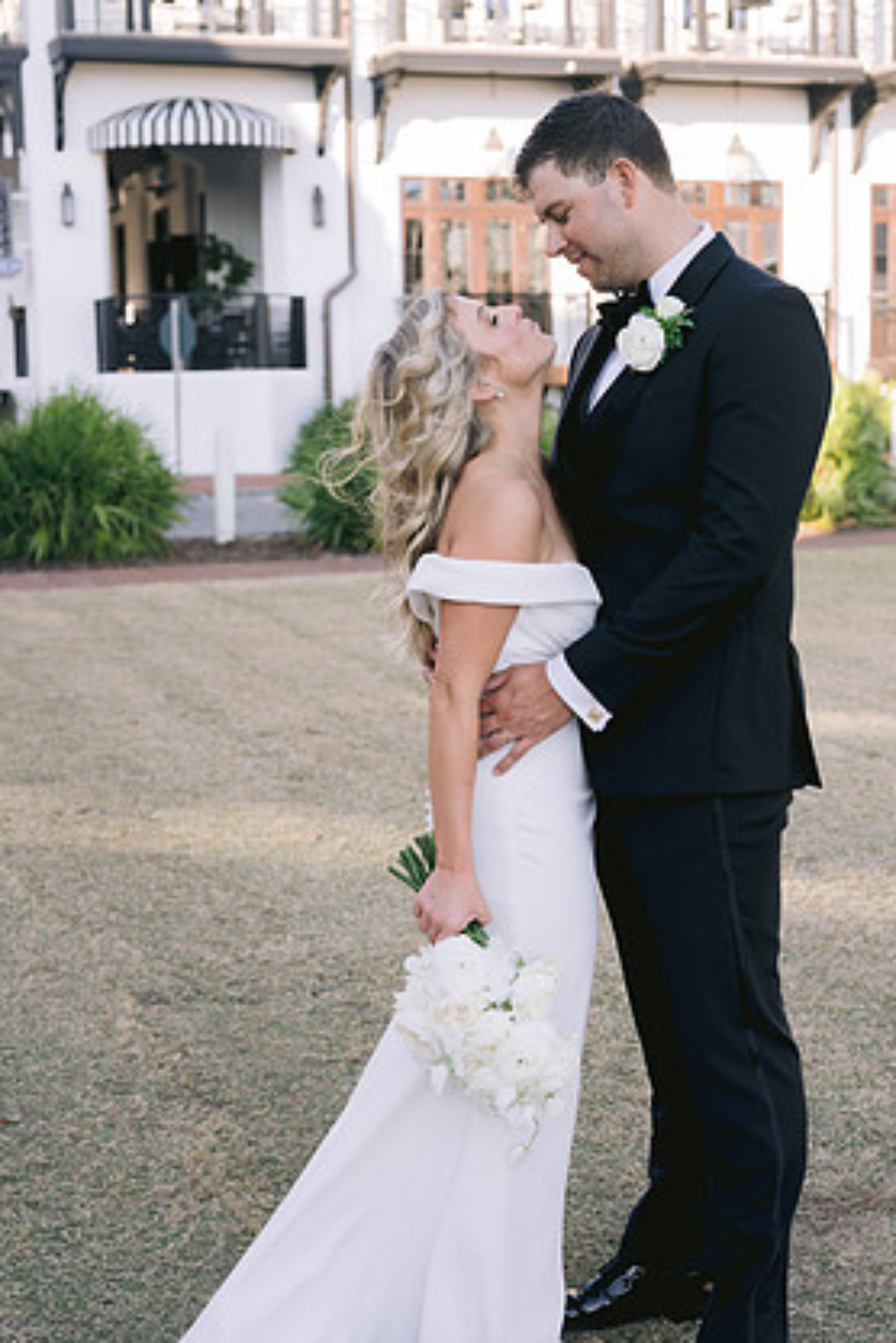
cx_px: 454
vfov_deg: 36.9
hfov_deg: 25.1
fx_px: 2016
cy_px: 638
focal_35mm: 54
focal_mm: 50
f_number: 4
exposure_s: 1/400
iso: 200
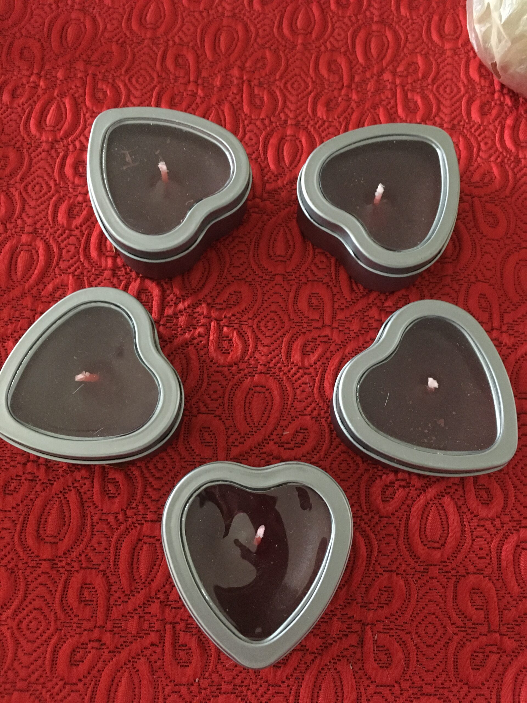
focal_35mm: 29
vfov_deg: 61.7
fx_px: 589
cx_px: 264
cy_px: 352
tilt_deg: -76.0
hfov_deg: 48.2
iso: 500
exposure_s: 1/17
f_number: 2.2
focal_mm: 4.15
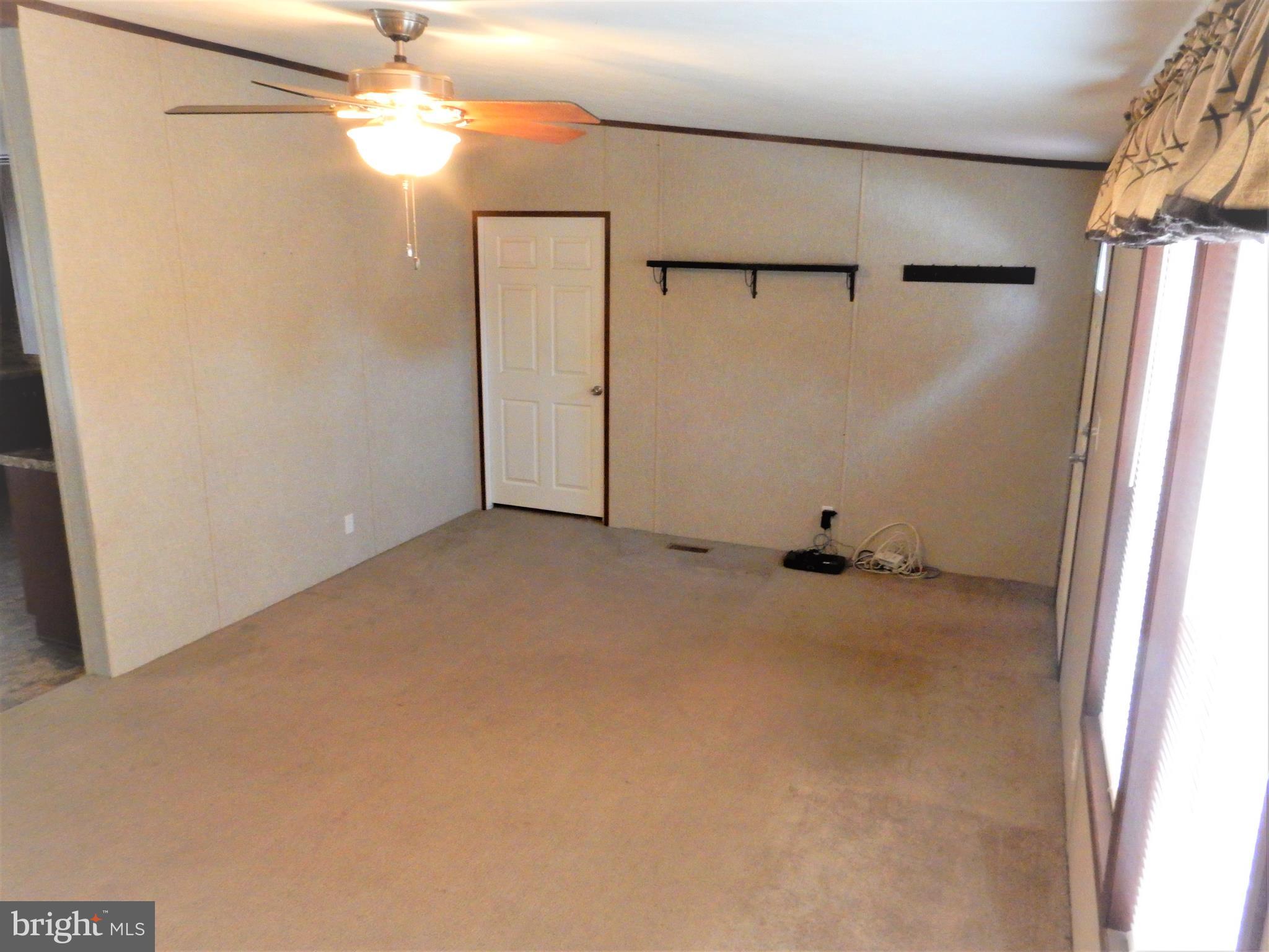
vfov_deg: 54.9
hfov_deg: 69.4
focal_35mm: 25
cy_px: 476
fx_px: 916
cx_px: 634
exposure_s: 1/8
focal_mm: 4.5
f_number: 7.1
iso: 500
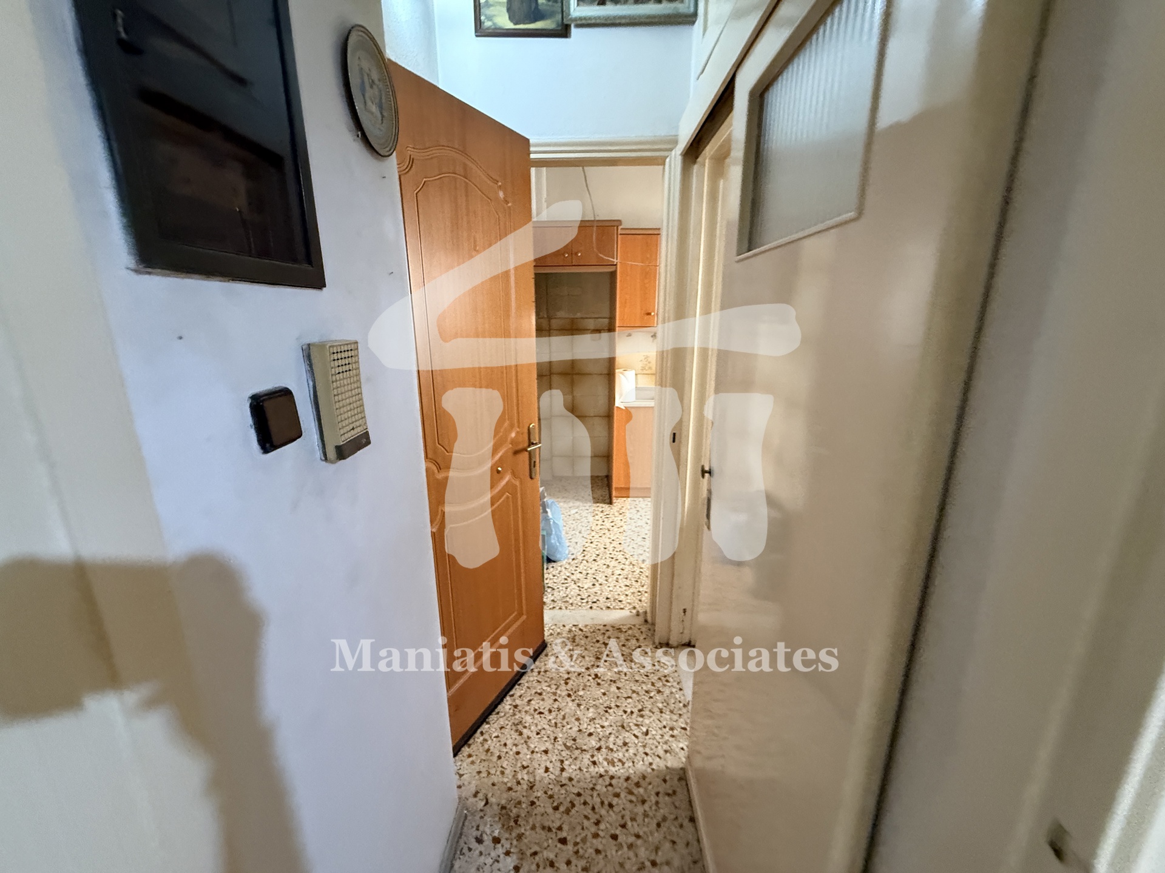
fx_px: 471
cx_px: 582
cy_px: 436
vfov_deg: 85.7
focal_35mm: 14
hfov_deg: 102.1
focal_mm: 2.22
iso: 640
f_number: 2.2
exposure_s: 1/50
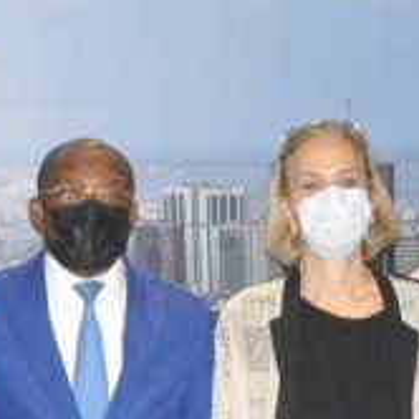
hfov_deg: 11.9
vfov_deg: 11.8
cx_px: 210
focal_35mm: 147
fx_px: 2013
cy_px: 425
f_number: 4
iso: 640
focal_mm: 24
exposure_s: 1/60
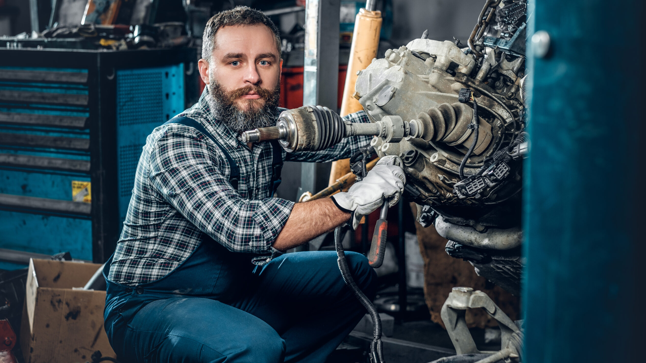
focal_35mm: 89
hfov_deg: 23.9
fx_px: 1525
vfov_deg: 13.6
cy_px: 183
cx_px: 322
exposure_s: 1/180
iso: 200
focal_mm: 56
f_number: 2.8
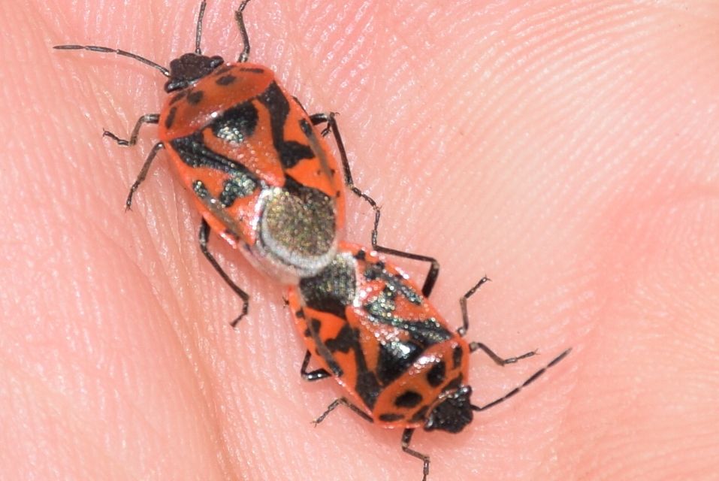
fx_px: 4198
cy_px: 240
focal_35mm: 210
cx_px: 360
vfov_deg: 6.6
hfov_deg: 9.8
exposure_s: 1/160
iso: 100
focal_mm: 140
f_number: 11
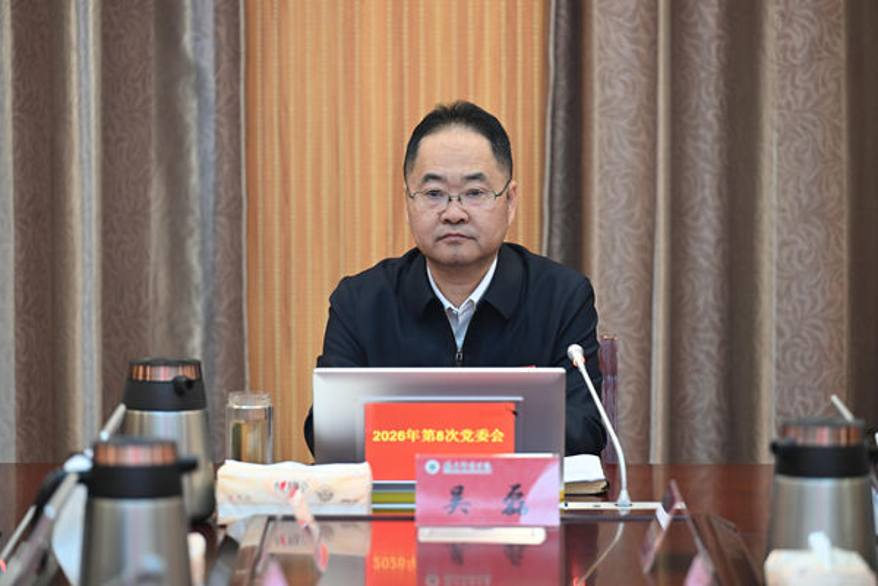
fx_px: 4877
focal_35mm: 200
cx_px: 439
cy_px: 293
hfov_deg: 10.3
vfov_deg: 6.9
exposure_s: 1/125
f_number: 3.5
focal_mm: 200
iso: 1250
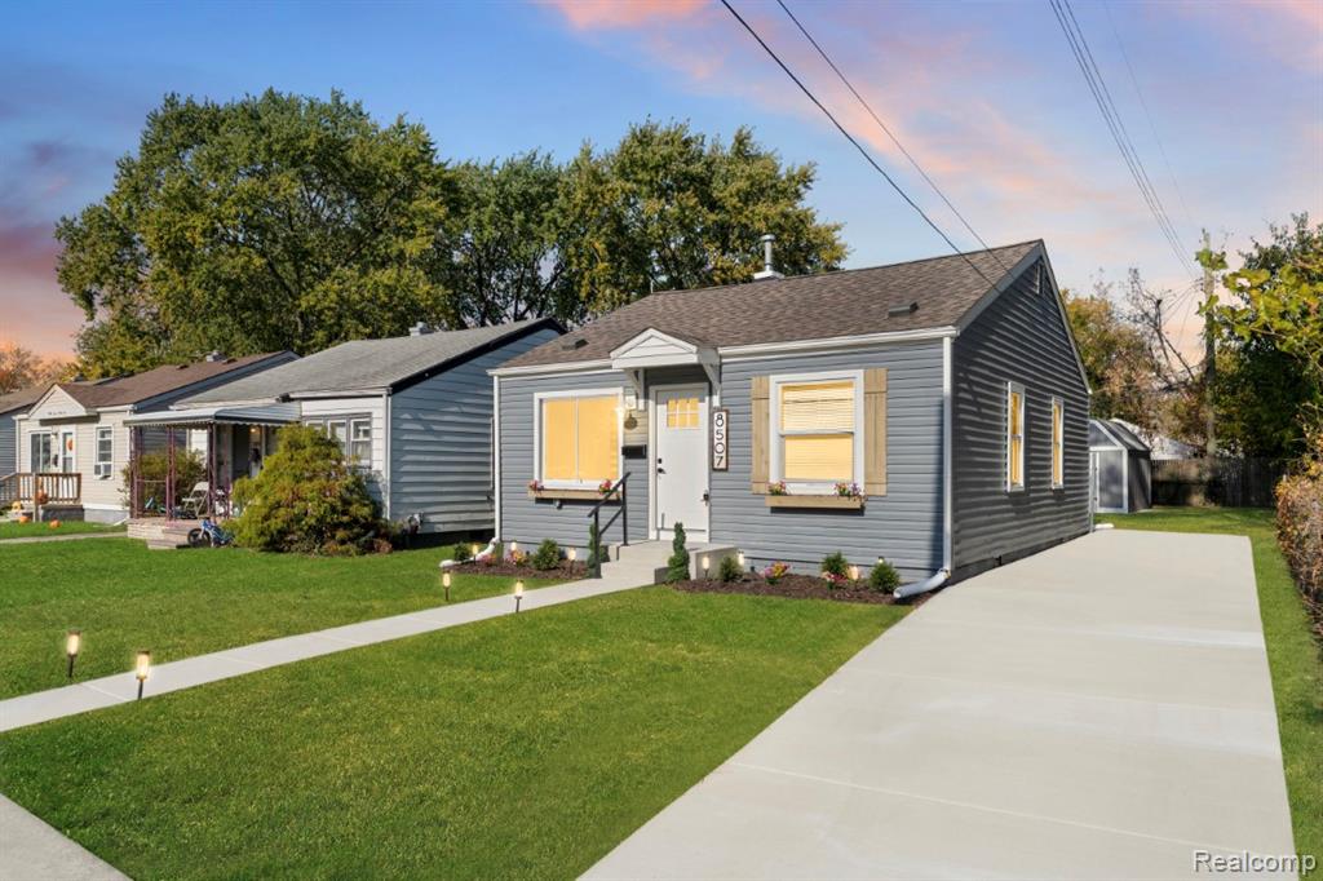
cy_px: 440
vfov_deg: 53.1
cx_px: 662
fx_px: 882
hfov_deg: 73.8
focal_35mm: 24
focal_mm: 24
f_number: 5.6
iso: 100
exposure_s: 1/800
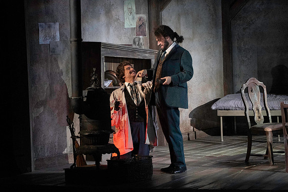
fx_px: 2817
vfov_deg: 3.9
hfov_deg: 5.9
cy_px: 96
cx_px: 144
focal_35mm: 352
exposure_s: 1/320
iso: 16000
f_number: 10
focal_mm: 352
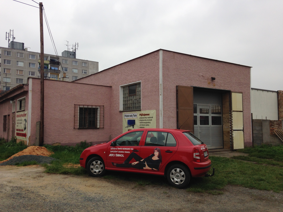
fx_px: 270
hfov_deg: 55.4
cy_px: 106
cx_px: 142
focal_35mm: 33
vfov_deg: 42.9
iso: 50
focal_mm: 4.12
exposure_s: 1/493
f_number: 2.4
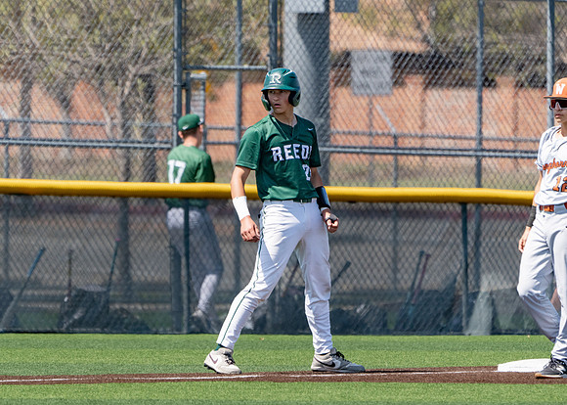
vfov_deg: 2.4
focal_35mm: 593
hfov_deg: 3.4
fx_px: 9545
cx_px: 276
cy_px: 205
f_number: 8
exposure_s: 1/2500
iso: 800
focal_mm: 487
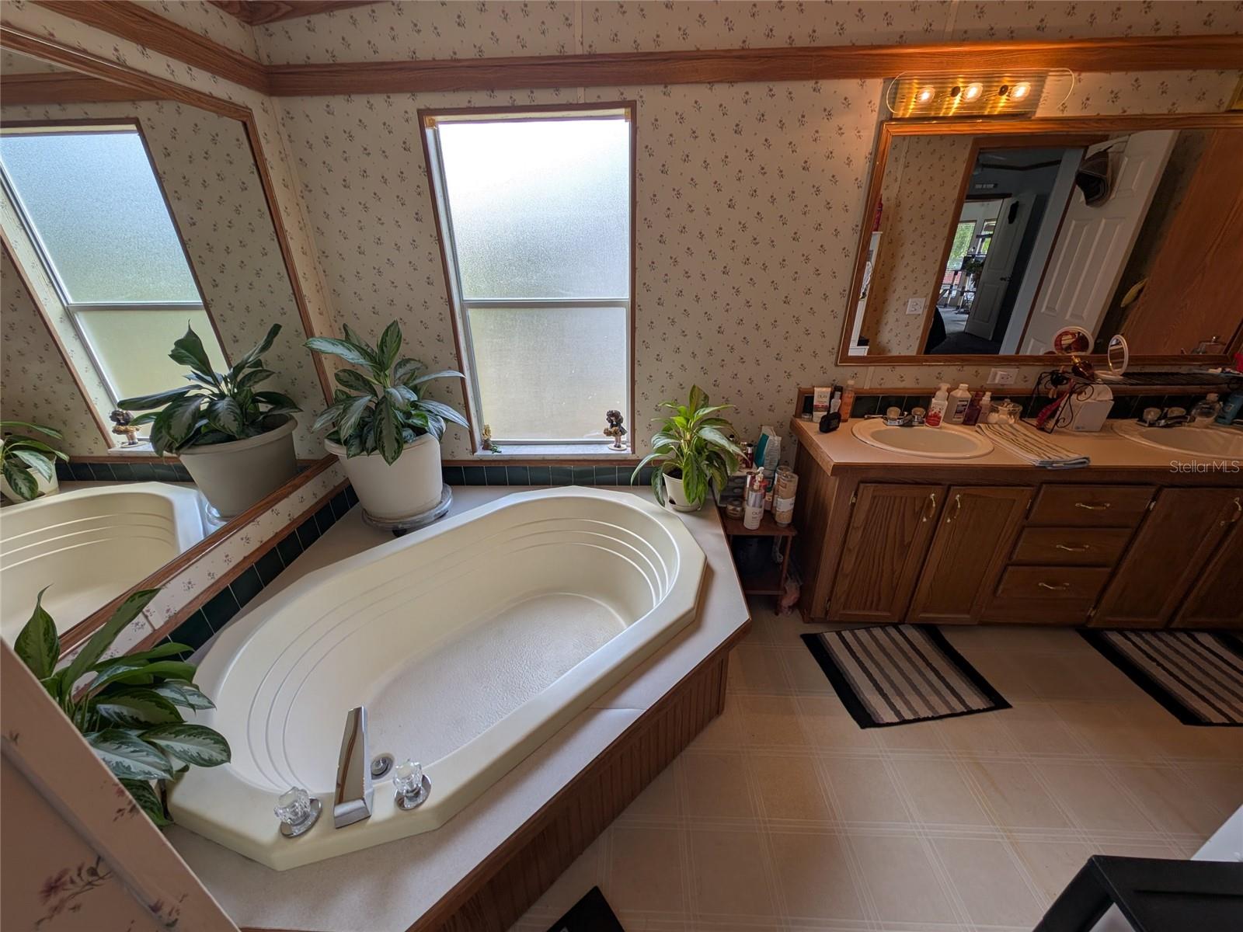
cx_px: 622
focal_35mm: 12
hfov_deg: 110.5
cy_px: 466
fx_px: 431
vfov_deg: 94.5
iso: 41
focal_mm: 2.23
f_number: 1.95
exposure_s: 1/220
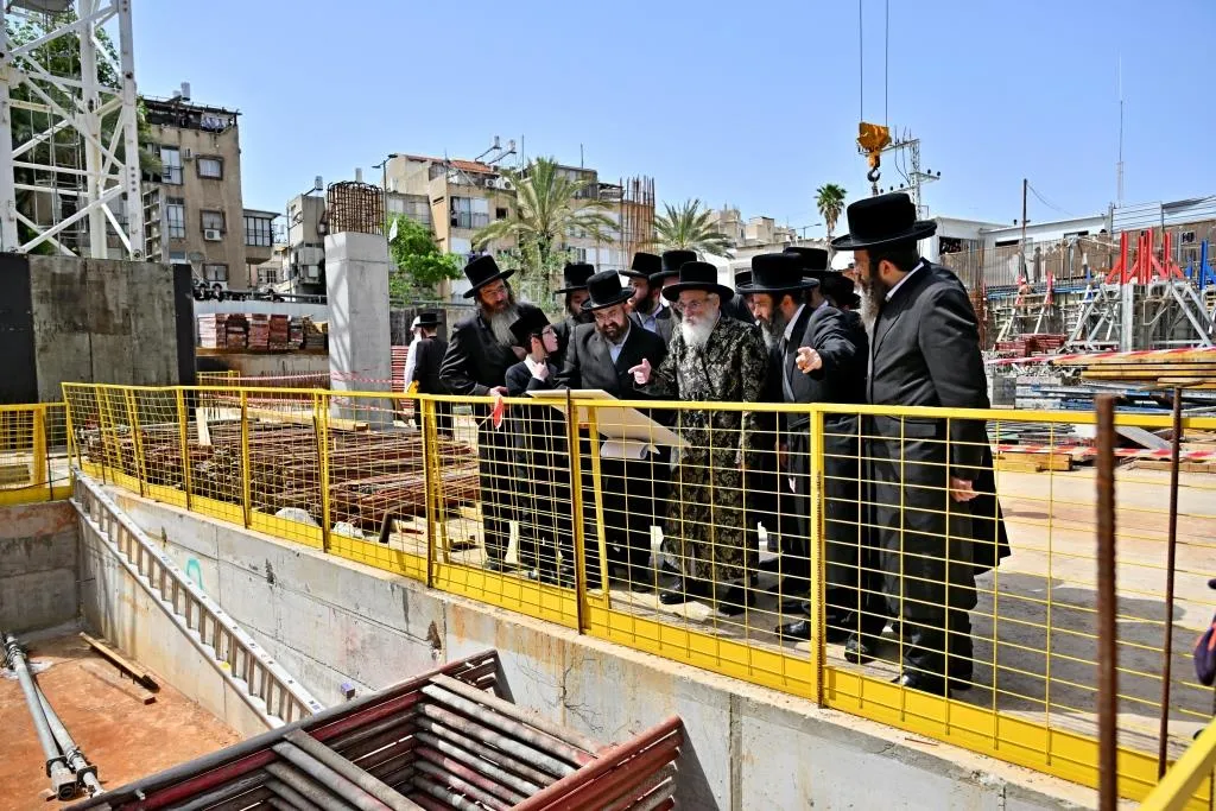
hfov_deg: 73.7
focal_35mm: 24
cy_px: 406
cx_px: 608
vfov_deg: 53.1
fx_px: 811
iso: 160
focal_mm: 24
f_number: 4
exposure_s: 1/2500
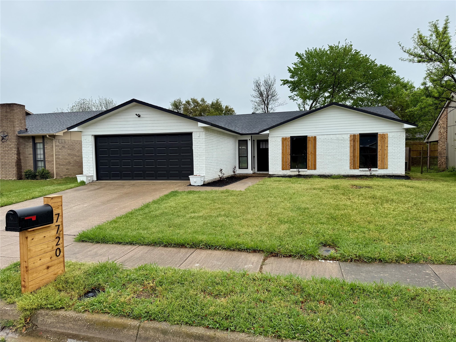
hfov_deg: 71.6
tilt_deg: -3.4
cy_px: 171
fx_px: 316
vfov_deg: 56.8
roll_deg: +1.0
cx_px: 228
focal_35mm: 24
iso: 80
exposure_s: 1/1091
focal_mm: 6.76
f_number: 1.78
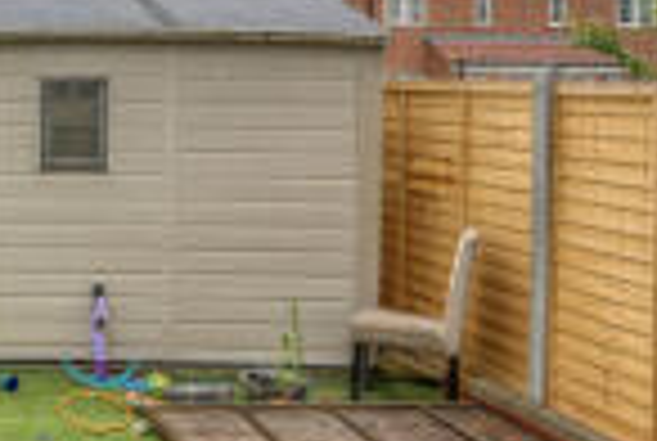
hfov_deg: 30.9
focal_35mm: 52
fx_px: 951
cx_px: -171
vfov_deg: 25.6
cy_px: 74
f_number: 8
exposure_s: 1/320
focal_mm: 16
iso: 320
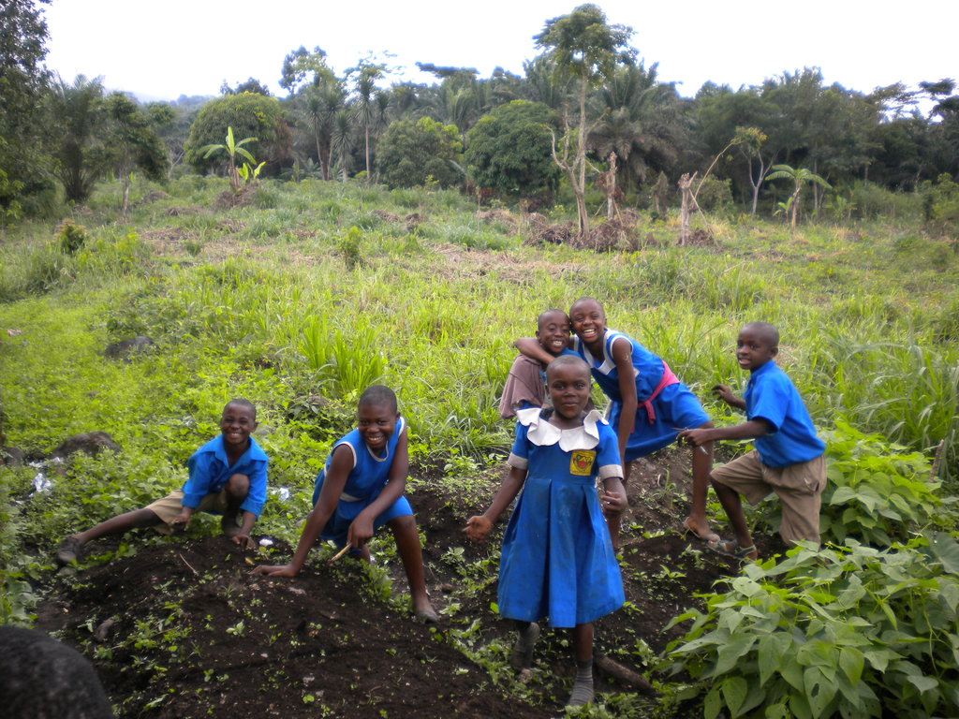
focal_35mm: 35
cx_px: 480
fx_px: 970
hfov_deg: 52.6
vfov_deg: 40.7
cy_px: 360
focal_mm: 6.3
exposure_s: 1/320
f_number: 3.1
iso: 80
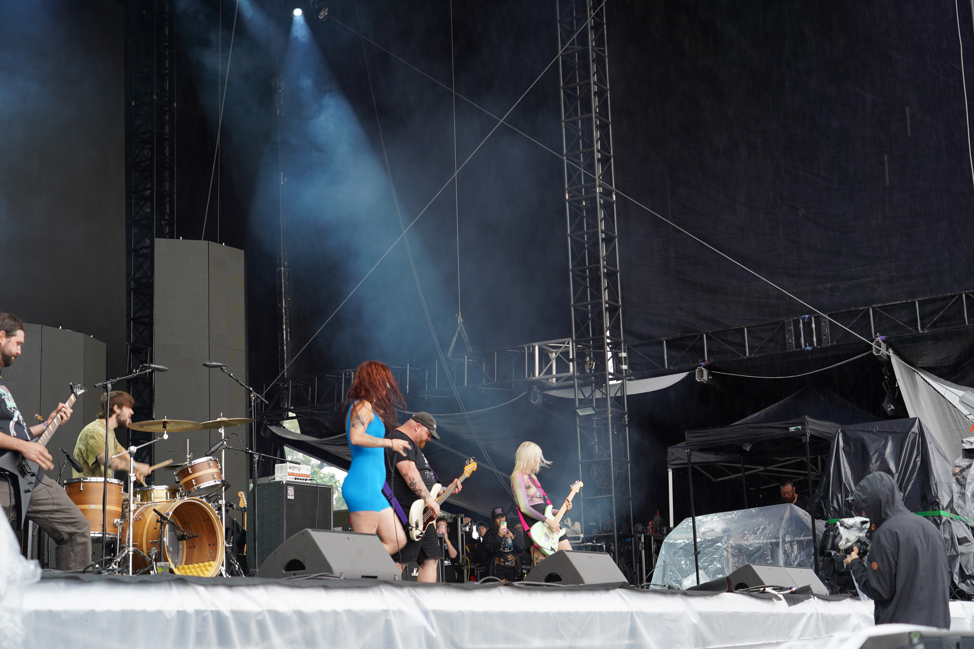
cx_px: 487
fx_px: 1569
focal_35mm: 58
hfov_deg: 34.5
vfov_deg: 23.4
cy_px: 324
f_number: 4.5
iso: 100
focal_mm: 58
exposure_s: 1/80
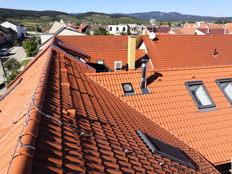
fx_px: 181
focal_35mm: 27
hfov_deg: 65.3
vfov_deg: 51.4
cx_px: 116
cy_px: 87
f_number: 1.8
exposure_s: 1/1233
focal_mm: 3.95
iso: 50
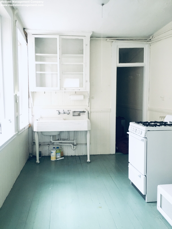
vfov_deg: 61.7
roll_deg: -0.2
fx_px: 192
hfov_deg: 48.2
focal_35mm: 29
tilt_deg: -5.1
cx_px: 86
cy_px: 114
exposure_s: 1/15
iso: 500
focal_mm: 4.15
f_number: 2.2
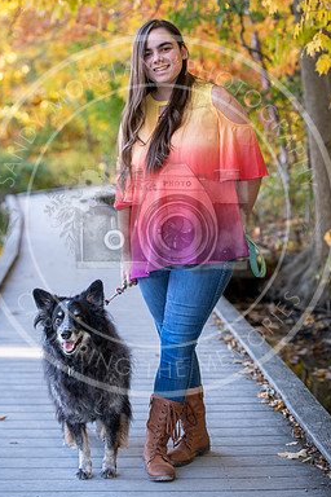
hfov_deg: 16.7
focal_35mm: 82
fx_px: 1131
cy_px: 216
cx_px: 158
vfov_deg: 24.7
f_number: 3.2
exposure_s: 1/100
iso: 250
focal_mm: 70
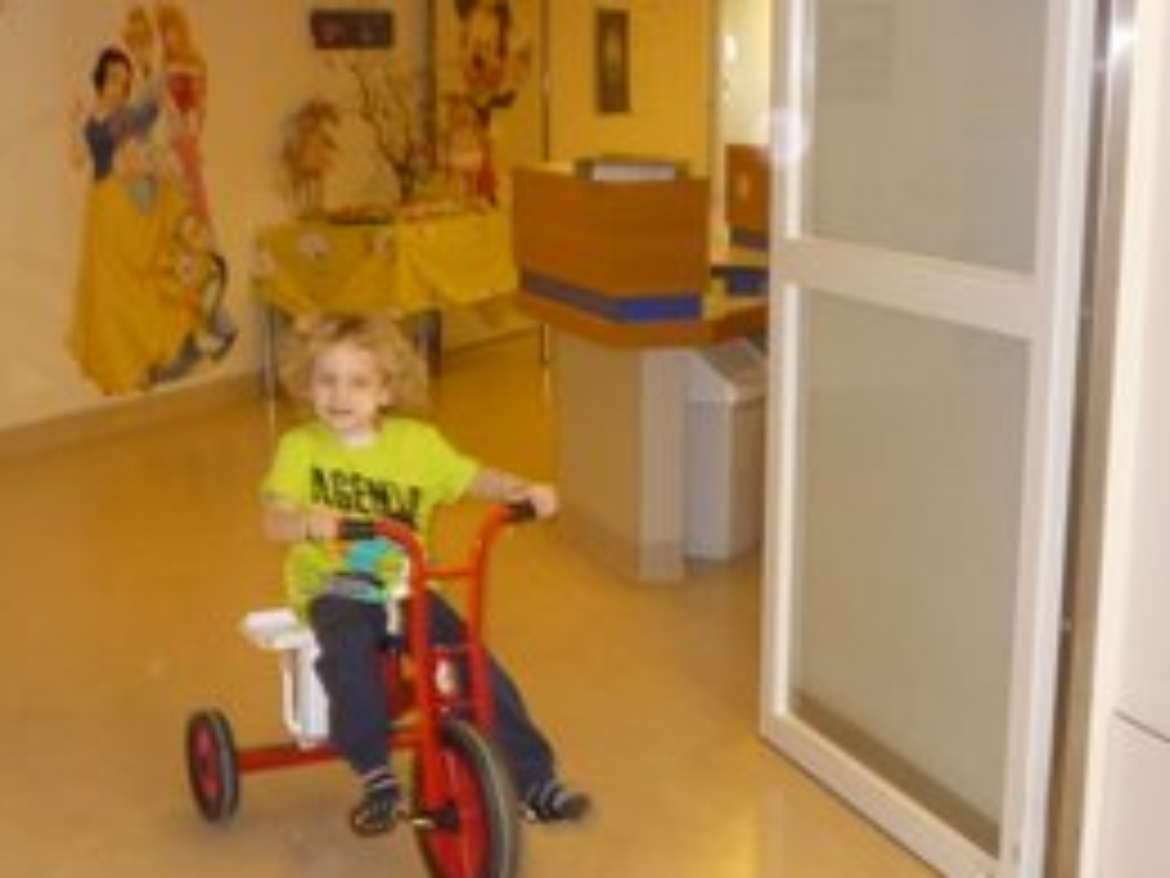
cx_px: 387
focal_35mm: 59
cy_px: 594
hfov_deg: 32.4
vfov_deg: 24.7
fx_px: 1994
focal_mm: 5.2
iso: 250
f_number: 3.3
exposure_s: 1/30
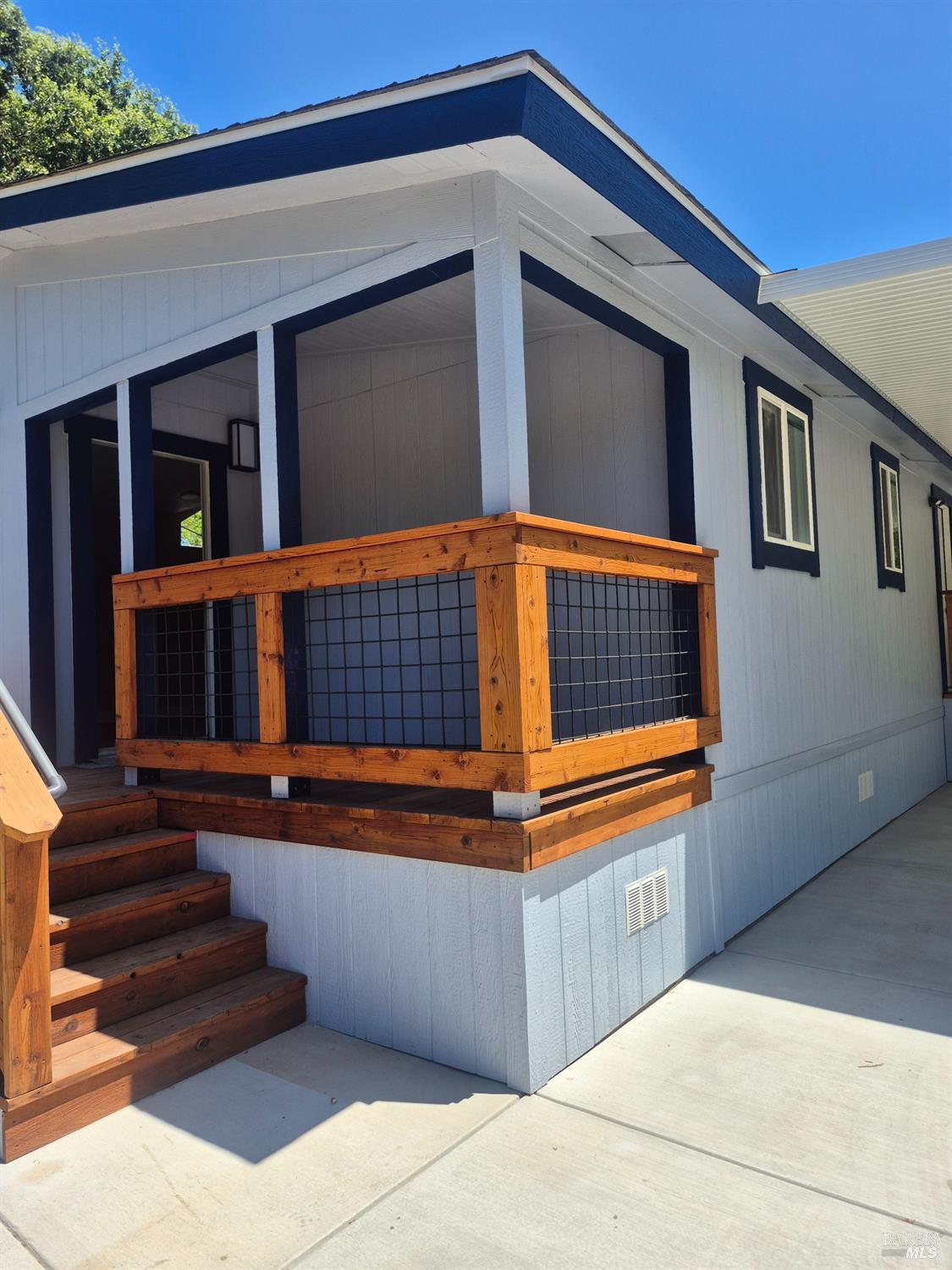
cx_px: 476
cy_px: 635
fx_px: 843
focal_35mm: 23
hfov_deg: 58.9
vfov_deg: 73.9
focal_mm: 5.4
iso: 25
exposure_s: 1/1192
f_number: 1.8
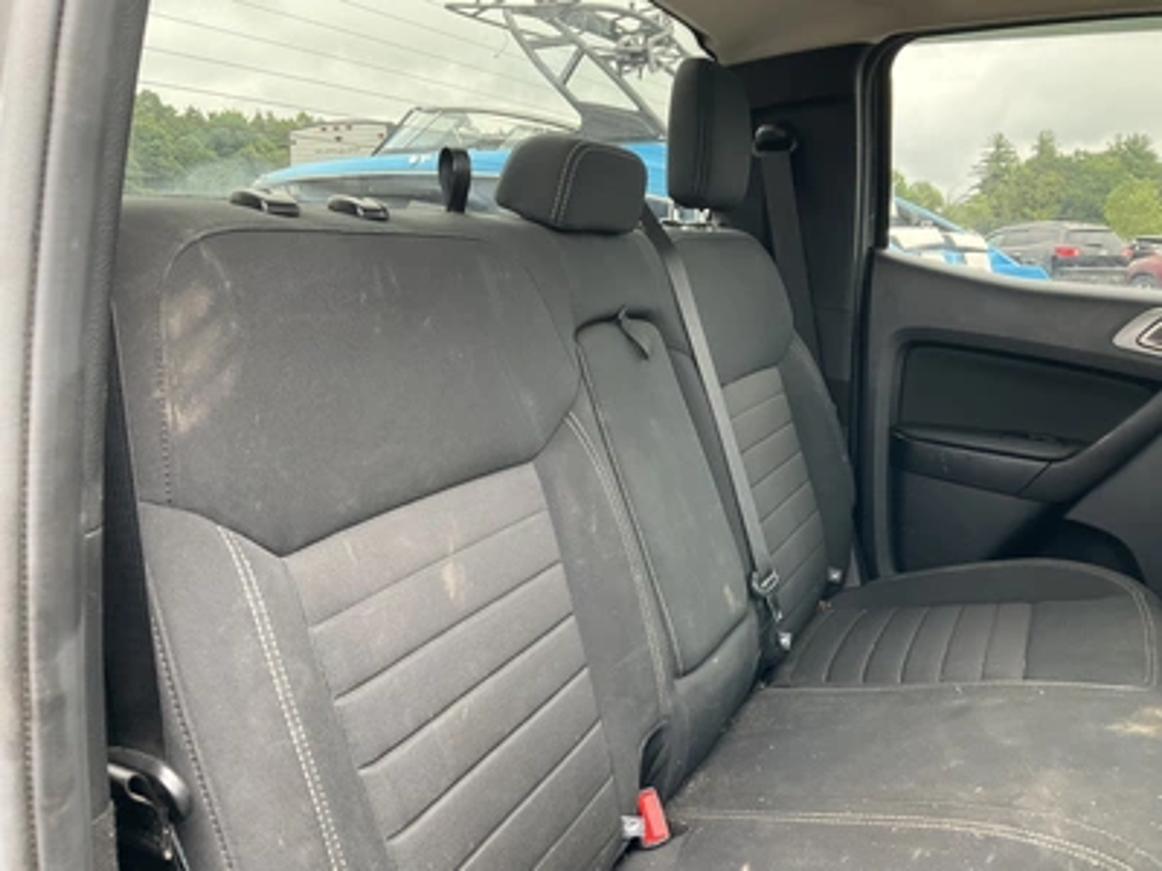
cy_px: 436
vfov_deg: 48.2
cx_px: 581
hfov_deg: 61.7
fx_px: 973
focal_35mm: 29
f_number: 1.8
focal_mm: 3
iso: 80
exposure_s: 1/60
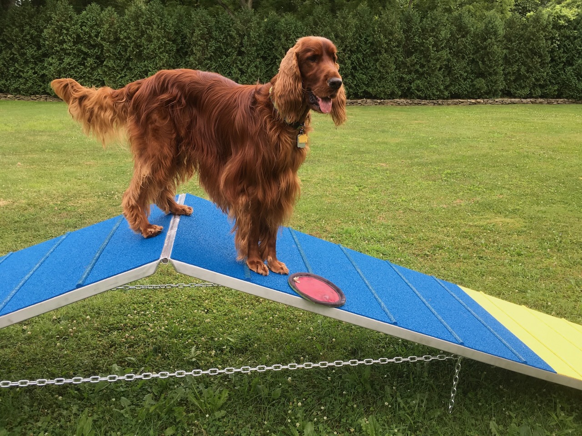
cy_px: 218
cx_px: 291
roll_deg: -2.7
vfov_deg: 48.2
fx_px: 488
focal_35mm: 29
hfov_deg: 61.7
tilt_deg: -18.0
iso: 25
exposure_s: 1/240
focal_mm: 4.15
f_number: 2.2
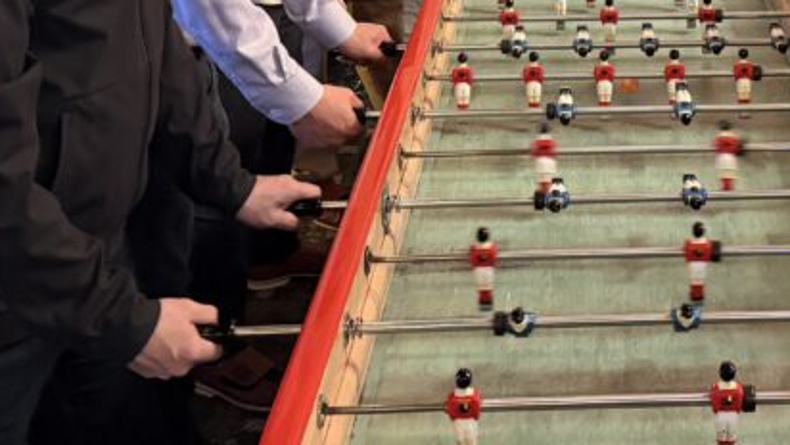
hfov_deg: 31.4
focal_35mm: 65
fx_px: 1362
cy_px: -15
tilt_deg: -17.0
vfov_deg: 18.0
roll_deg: +0.8
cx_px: 654
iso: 800
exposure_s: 1/30
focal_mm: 6.76
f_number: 1.78
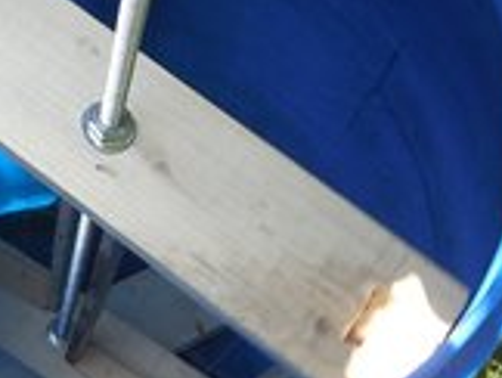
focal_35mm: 67
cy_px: 197
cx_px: 143
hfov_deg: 28.6
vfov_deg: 22.0
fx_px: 973
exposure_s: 1/250
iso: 220
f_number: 3.6
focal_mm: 5.6
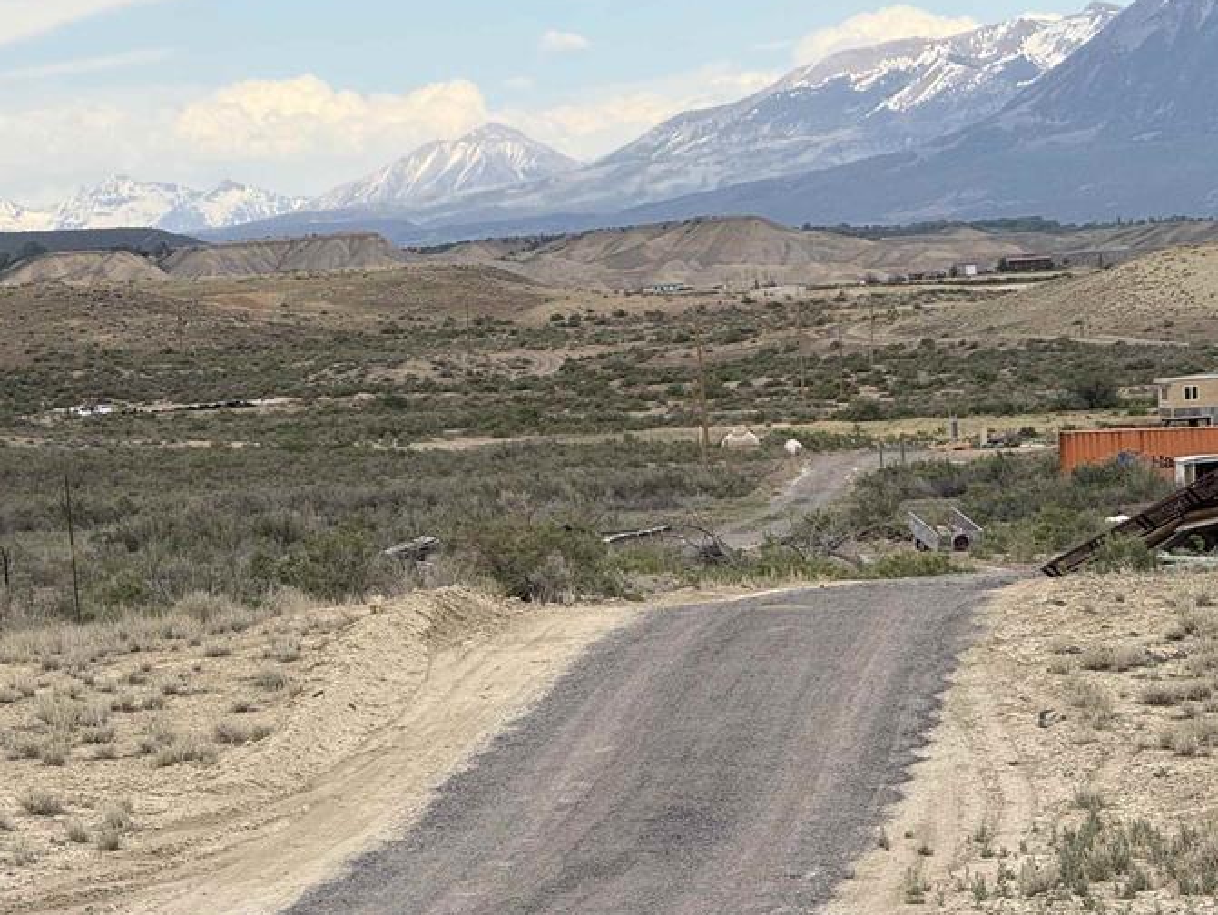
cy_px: 646
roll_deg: +3.5
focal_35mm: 183
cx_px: 392
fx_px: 6443
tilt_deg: -1.7
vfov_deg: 8.1
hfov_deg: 10.8
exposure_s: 1/1248
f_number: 2.8
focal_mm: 15.66
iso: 64
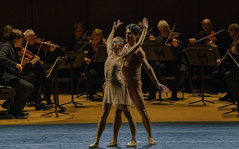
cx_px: 111
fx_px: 2045
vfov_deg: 4.2
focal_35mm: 314
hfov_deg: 6.7
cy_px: 70
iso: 4000
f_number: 13
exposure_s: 1/250
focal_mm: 256
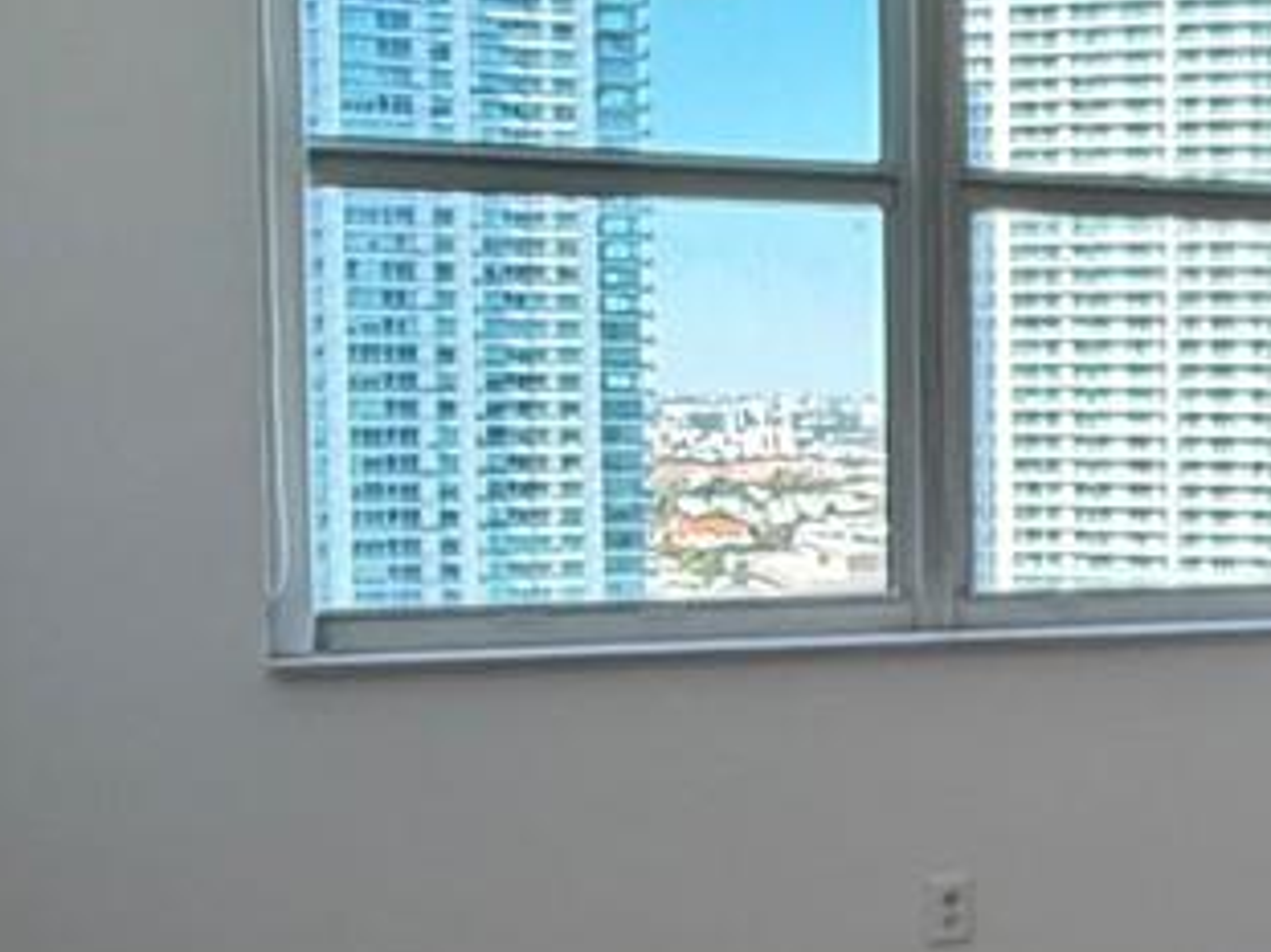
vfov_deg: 20.4
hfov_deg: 23.0
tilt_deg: -3.2
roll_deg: -0.3
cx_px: 1794
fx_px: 2643
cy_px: 519
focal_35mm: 72
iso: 160
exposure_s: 1/120
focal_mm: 2.22
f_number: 2.2
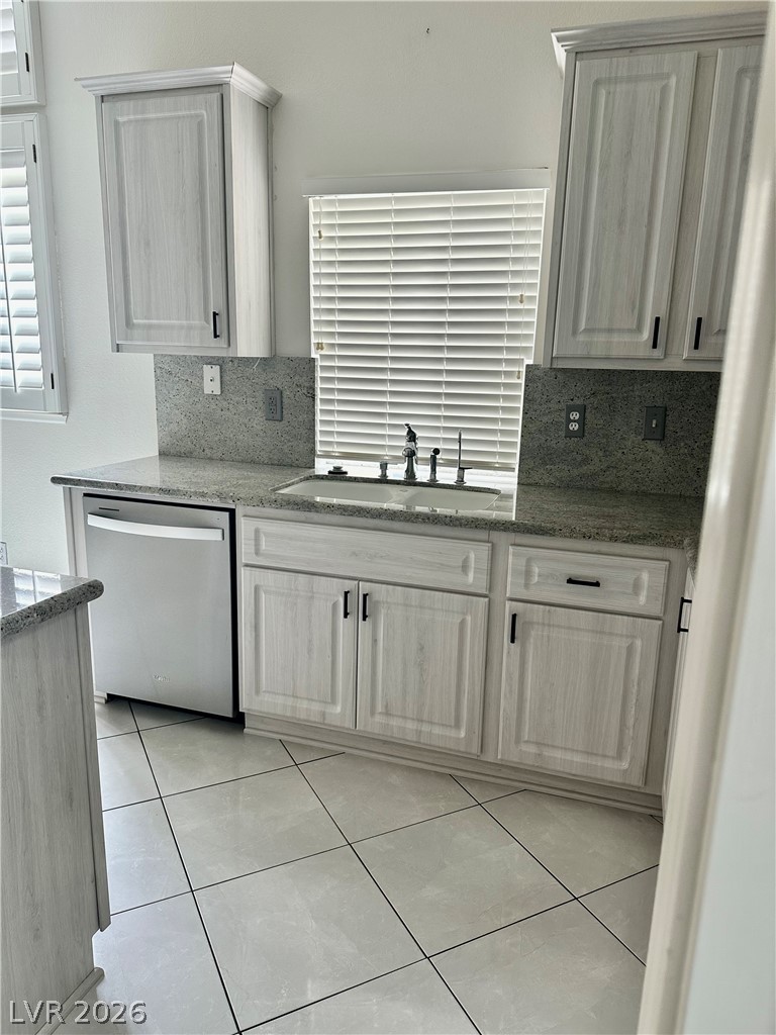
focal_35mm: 24
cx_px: 388
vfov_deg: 71.6
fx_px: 717
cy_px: 518
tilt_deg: -13.1
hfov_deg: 56.8
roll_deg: -2.8
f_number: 1.78
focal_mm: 6.86
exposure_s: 1/120
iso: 160
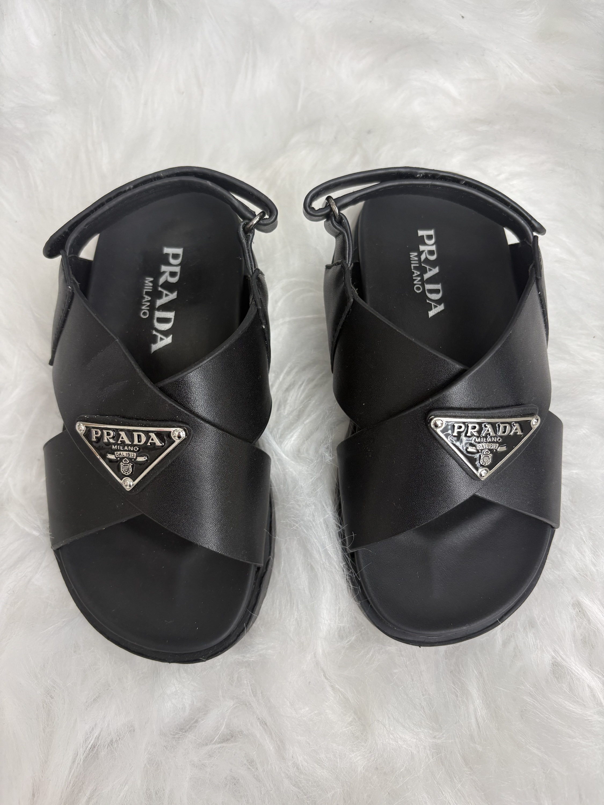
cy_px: 402
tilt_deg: -75.2
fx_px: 605
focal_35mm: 26
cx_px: 302
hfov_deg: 53.1
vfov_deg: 67.3
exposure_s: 1/100
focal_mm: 5.96
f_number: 1.6
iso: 80
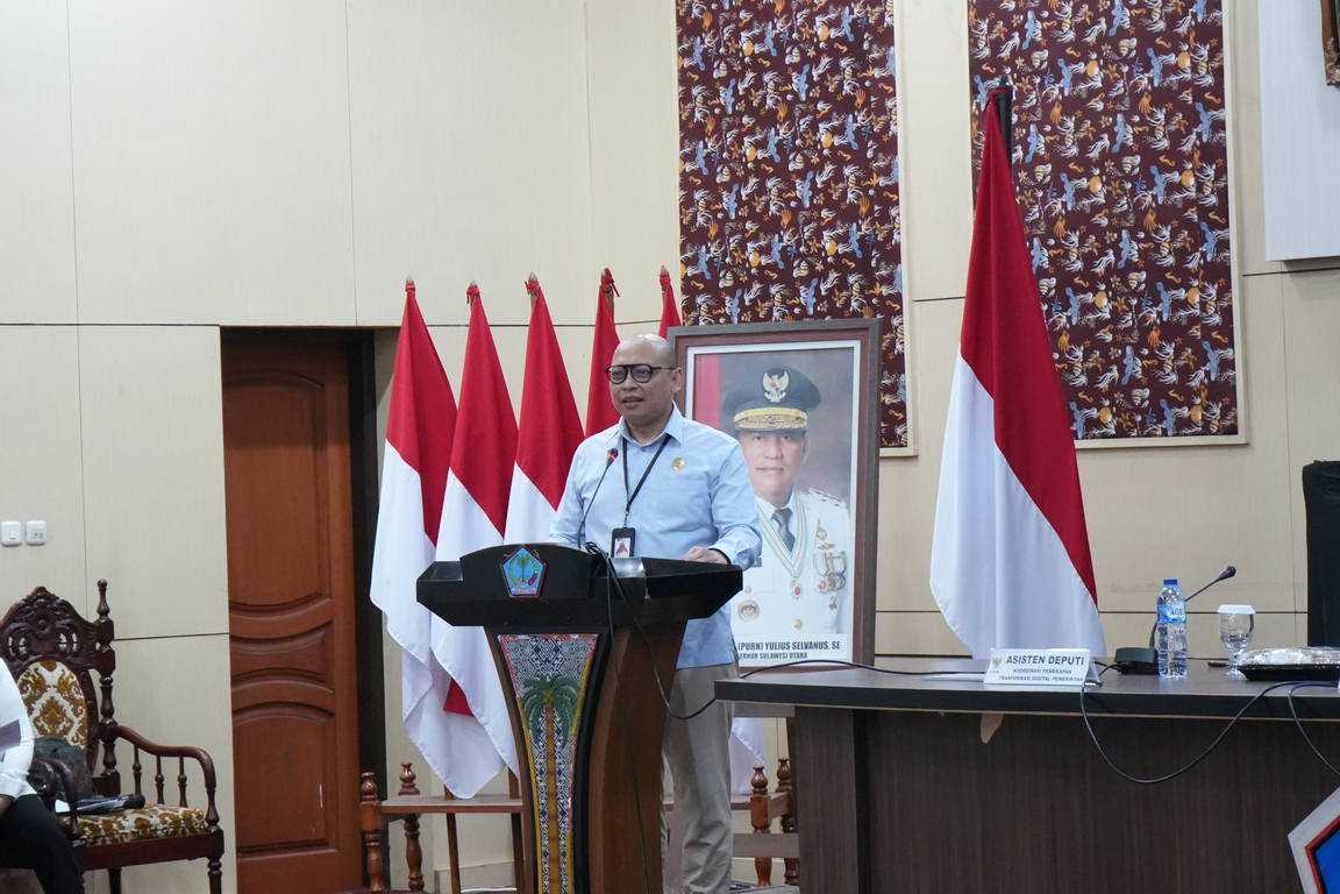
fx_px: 3908
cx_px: 670
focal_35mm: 105
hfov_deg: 19.5
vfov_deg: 13.0
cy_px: 447
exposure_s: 1/100
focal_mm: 70
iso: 6400
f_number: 5.6
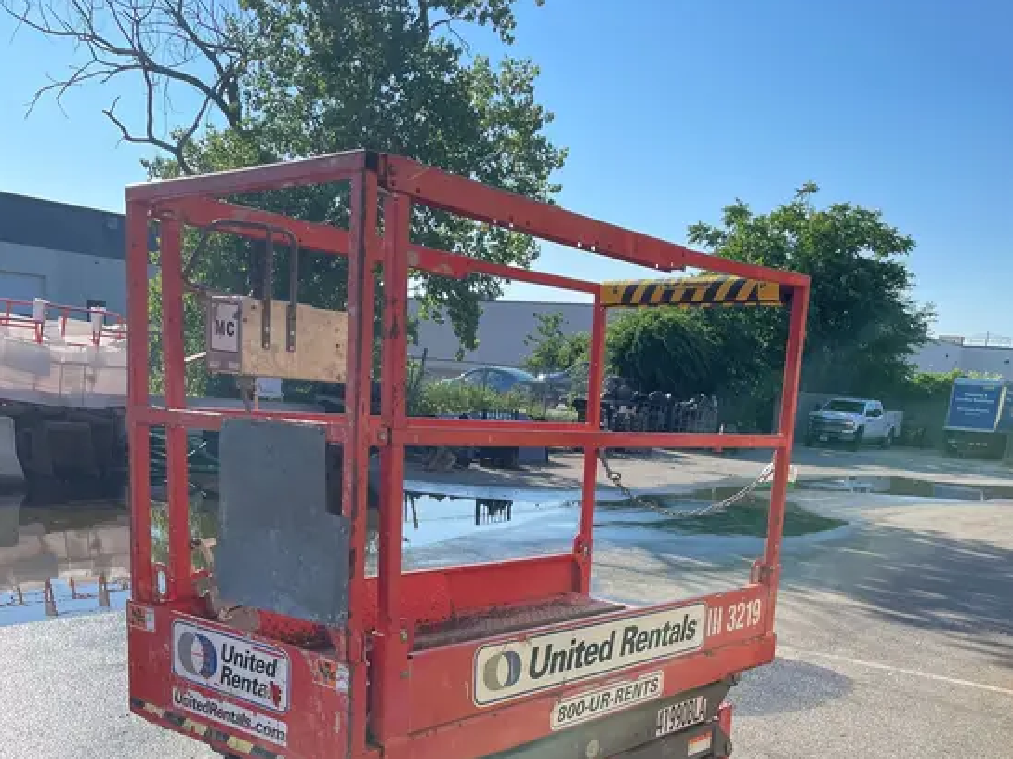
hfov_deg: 52.7
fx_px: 1024
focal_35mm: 35
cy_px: 648
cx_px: 509
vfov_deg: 38.5
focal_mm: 4.2
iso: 32
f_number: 1.6
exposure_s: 1/1887
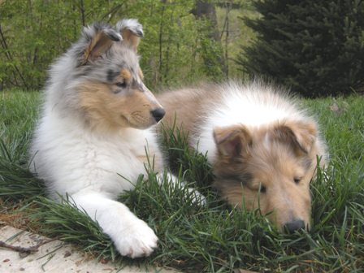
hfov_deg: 40.4
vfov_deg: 30.9
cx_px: 182
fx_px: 494
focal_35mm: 47
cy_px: 136
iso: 64
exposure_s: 1/83.1
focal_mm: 10.1
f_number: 3.9
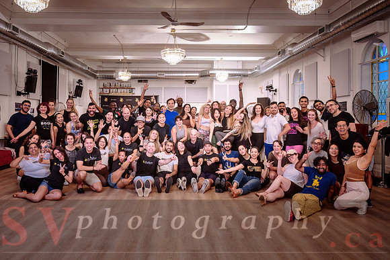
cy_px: 119
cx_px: 174
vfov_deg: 45.6
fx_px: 309
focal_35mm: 29
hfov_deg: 64.4
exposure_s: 1/60
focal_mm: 24
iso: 1250
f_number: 4.5
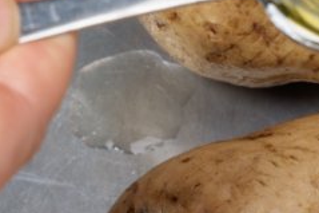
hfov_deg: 6.7
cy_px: 238
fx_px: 2710
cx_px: 115
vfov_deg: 4.5
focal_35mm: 306
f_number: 11
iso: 200
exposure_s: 1/80
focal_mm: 61
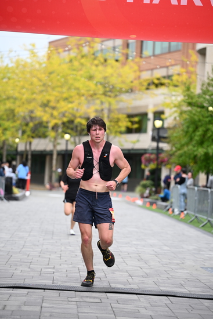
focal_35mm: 105
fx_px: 931
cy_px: 160
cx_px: 106
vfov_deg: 19.5
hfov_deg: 13.0
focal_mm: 105
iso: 640
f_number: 2.8
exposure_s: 1/2000
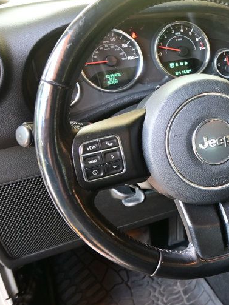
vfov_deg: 40.4
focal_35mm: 47
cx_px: 279
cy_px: 141
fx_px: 415
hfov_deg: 27.0
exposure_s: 1/25
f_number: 3.5
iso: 320
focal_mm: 16
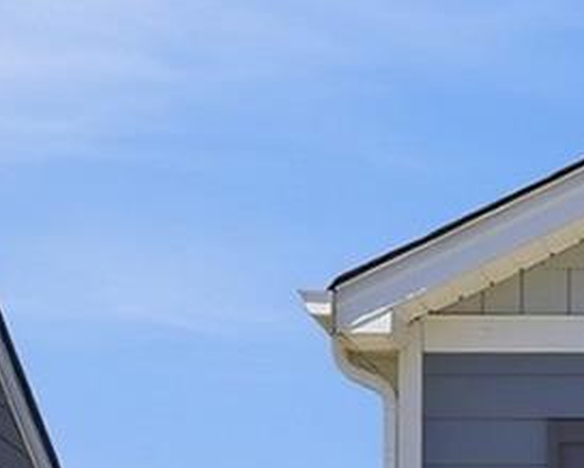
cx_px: 1561
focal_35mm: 268
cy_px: 803
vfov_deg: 5.7
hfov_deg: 6.7
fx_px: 4635
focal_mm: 38
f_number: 10
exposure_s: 1/200
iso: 100
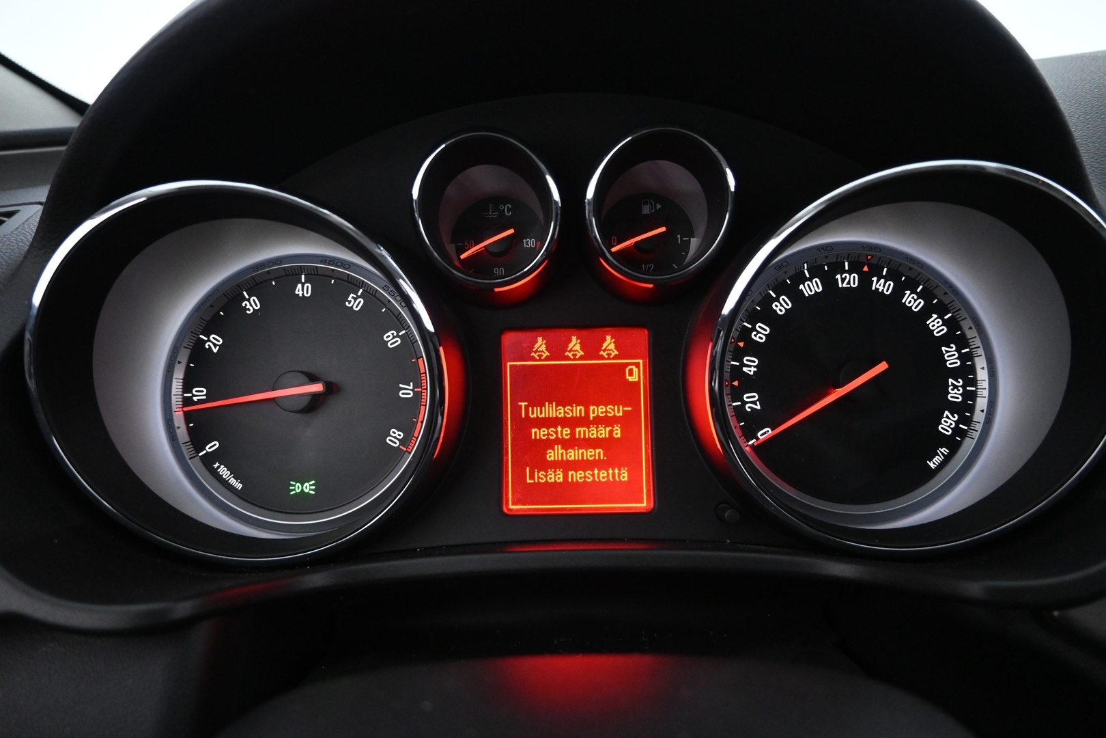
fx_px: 737
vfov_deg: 53.1
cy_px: 369
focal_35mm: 24
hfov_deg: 73.7
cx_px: 553
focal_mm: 16
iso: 3200
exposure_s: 1/30
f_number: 3.5
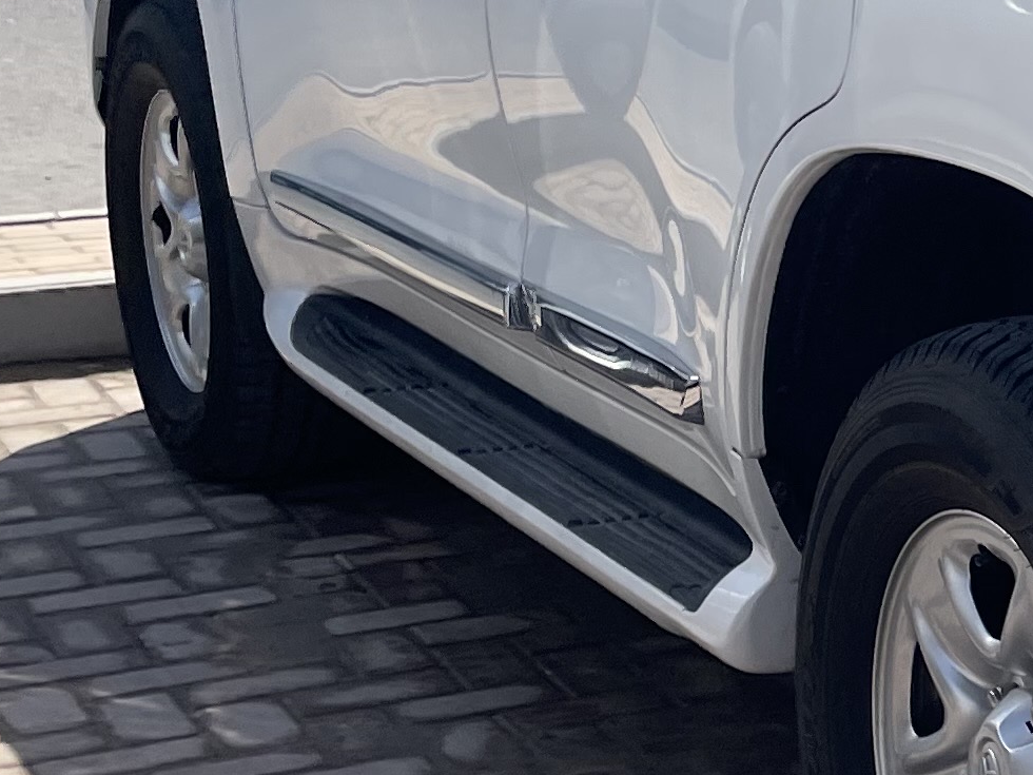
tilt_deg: -14.3
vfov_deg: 13.8
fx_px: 3193
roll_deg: -1.8
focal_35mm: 107
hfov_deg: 16.4
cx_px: 1654
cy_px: 194
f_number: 1.6
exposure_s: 1/3610
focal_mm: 4.2
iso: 32
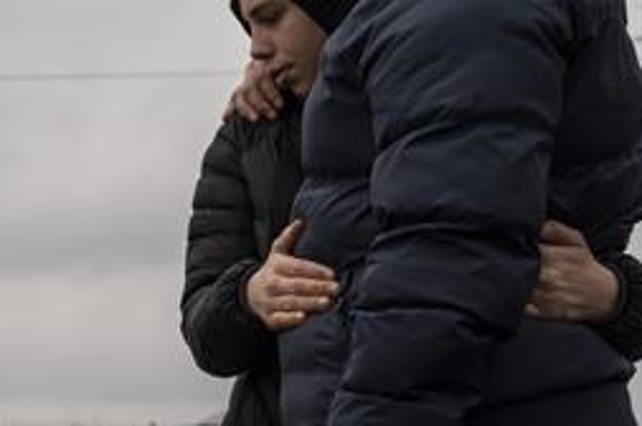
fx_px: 1603
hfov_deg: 21.3
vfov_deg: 15.1
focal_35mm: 90
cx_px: -99
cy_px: 224
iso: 200
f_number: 3.5
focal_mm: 35
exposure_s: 1/400
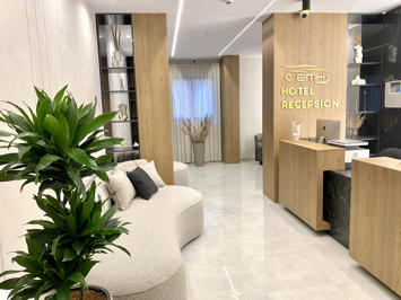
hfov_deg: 67.3
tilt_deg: -8.1
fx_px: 301
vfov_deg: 53.0
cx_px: 200
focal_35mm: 26
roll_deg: +2.6
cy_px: 150
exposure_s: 1/50
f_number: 1.8
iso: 100
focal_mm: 4.25
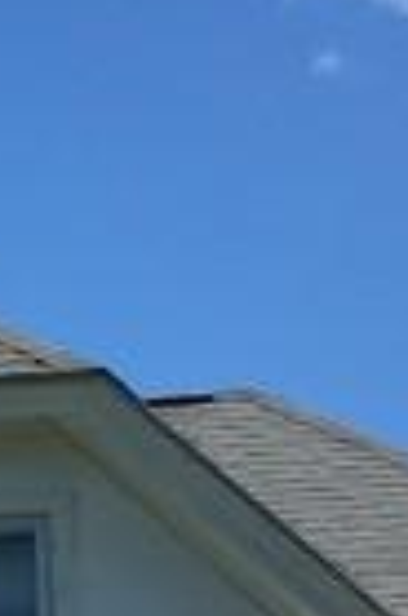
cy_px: 997
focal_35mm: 174
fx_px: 2973
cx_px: -213
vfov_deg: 11.2
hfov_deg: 7.7
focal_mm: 4.15
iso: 25
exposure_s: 1/1304
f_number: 2.2
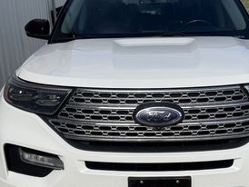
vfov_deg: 26.1
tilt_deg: -15.4
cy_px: 110
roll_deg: +3.9
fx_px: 403
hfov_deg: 34.2
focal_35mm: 56
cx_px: 144
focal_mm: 6.76
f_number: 1.78
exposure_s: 1/7353
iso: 80
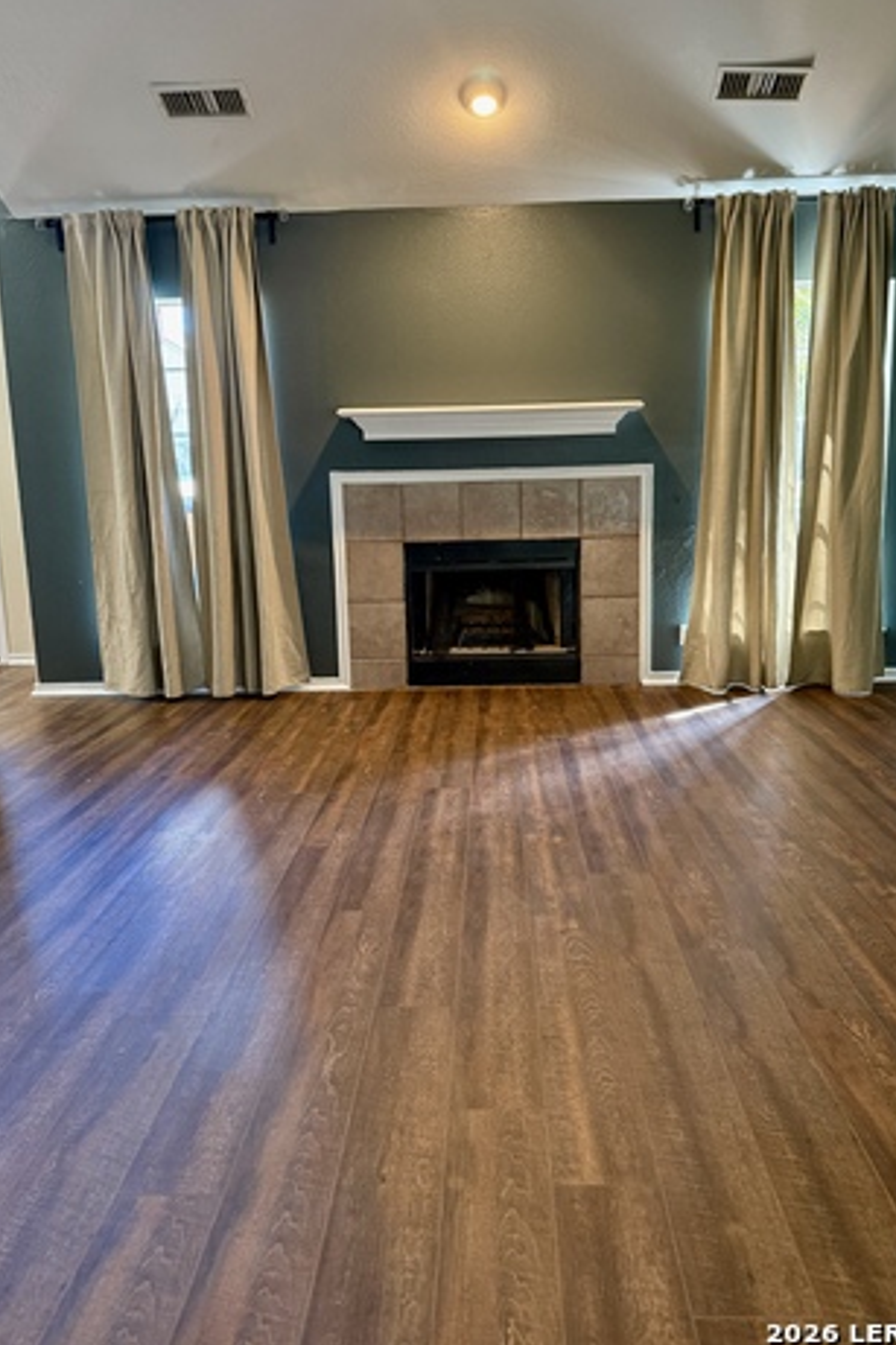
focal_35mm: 26
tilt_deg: -8.6
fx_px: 971
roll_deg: +1.8
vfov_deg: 69.4
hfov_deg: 49.5
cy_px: 651
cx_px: 473
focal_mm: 6.76
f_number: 1.78
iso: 400
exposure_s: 1/60
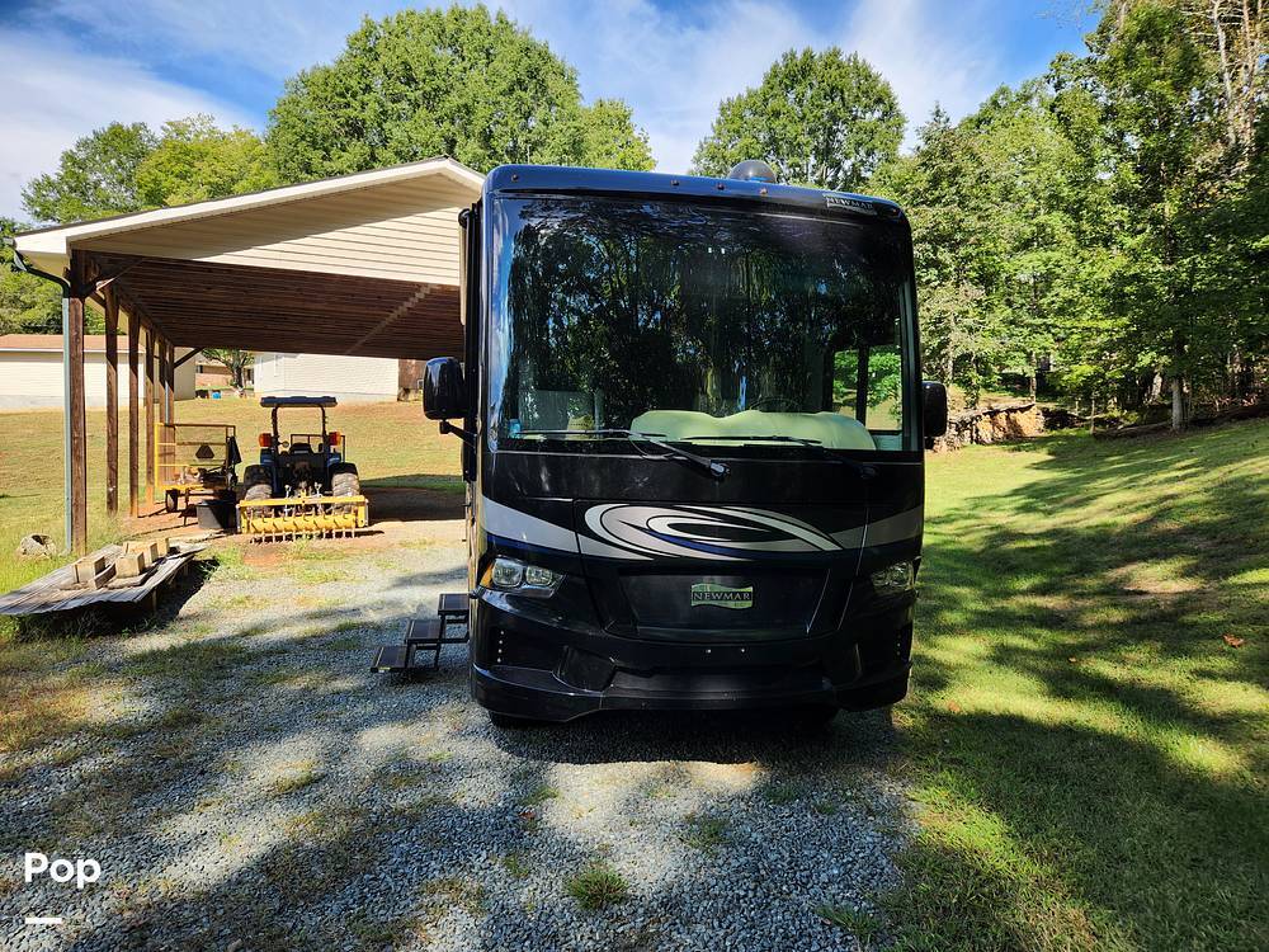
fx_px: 843
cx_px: 634
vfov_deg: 58.9
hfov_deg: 73.9
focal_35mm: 23
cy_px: 476
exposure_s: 1/548
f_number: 1.8
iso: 20
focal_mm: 5.4
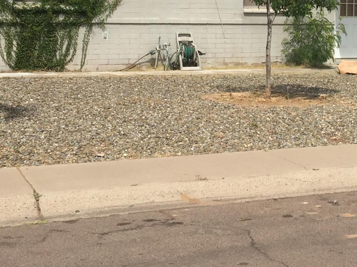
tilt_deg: -1.6
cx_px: 322
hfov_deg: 22.7
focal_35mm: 84
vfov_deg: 17.3
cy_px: 18
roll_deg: -2.4
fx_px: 866
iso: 32
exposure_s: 1/2639
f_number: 2.2
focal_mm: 4.15
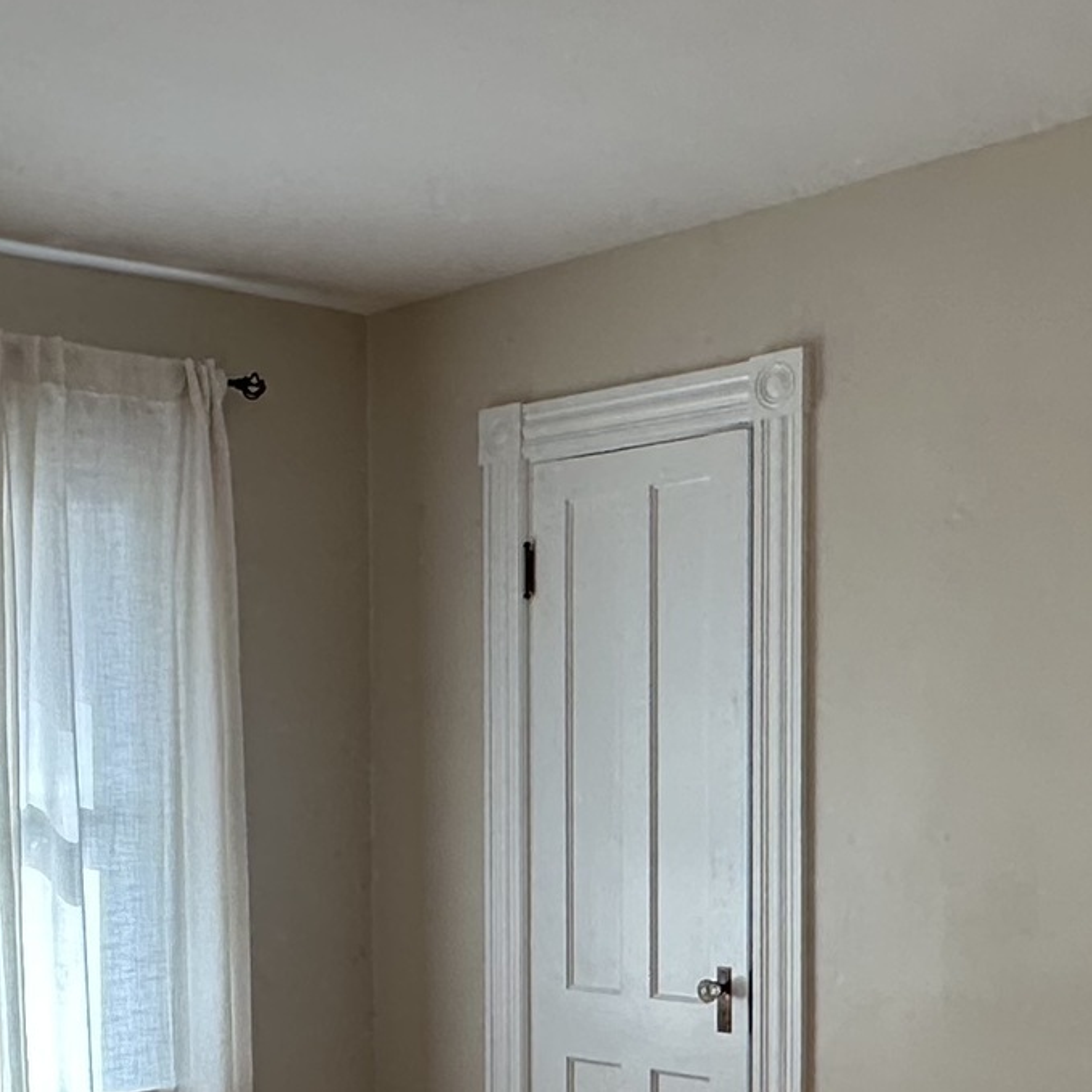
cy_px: 894
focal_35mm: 56
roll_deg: +0.9
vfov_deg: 29.8
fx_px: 1999
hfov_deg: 29.4
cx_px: 129
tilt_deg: -2.6
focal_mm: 2.22
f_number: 2.2
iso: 50
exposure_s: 1/120
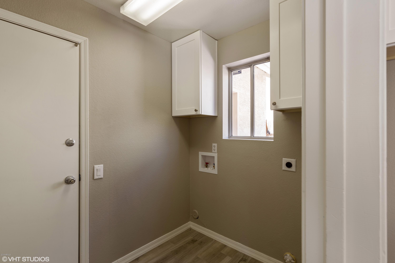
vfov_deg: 73.8
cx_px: 198
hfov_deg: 96.7
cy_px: 132
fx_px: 176
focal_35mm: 16
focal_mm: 16
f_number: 9
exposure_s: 1/5
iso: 64
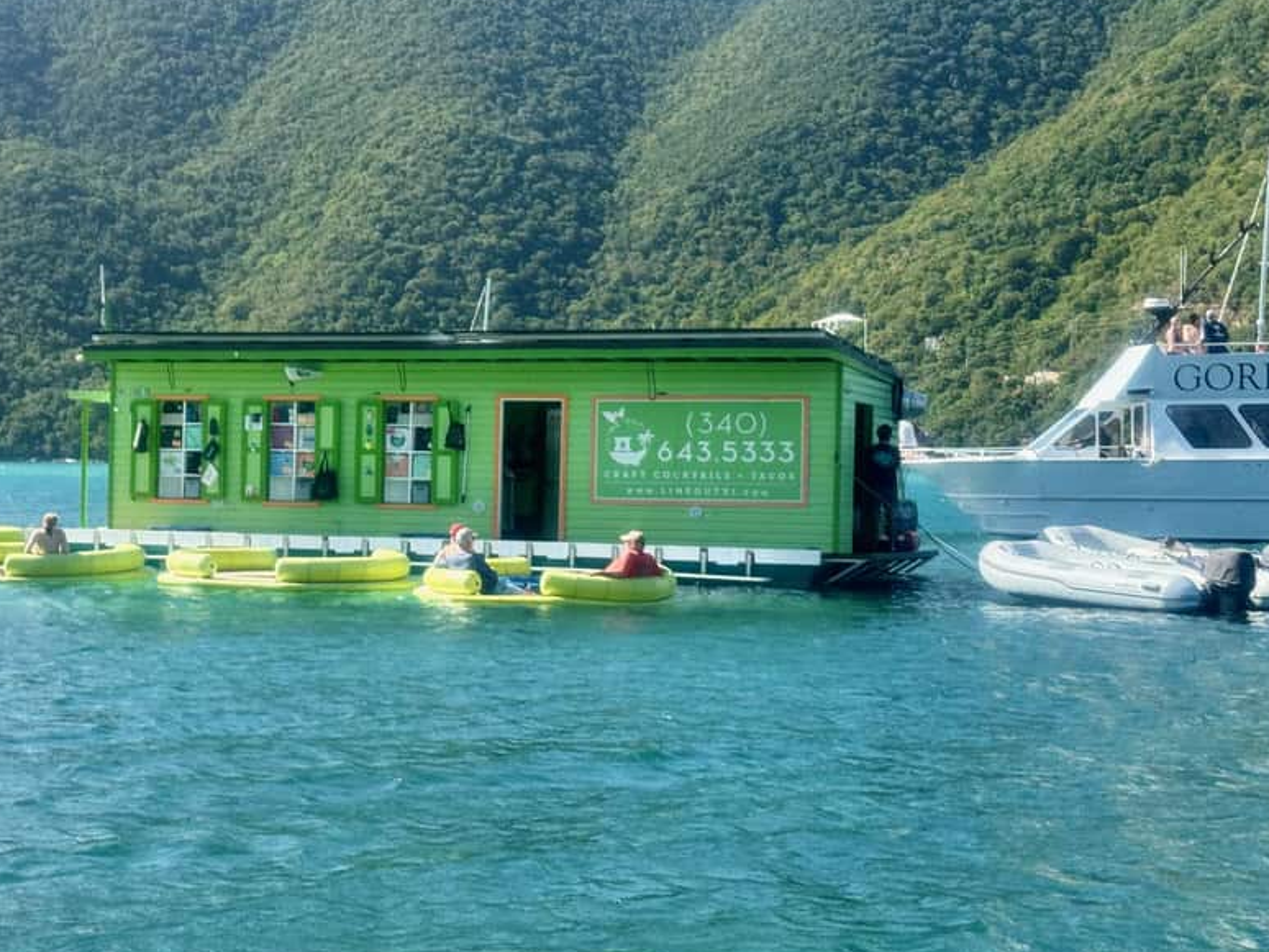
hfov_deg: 31.1
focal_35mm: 62
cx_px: 505
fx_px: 2274
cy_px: 357
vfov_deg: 23.6
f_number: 1.8
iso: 64
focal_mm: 6.9
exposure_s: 1/2415
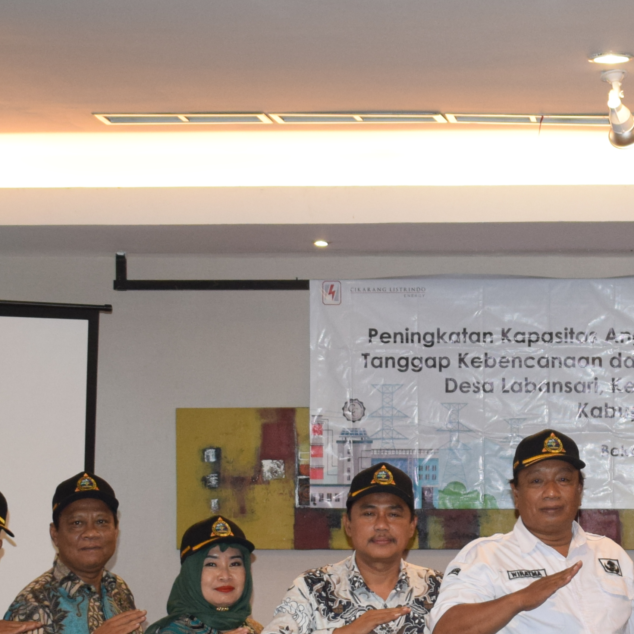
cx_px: 570
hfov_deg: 14.7
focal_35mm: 117
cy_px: 468
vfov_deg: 14.8
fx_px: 2424
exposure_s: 1/60
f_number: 4
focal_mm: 26
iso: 1000
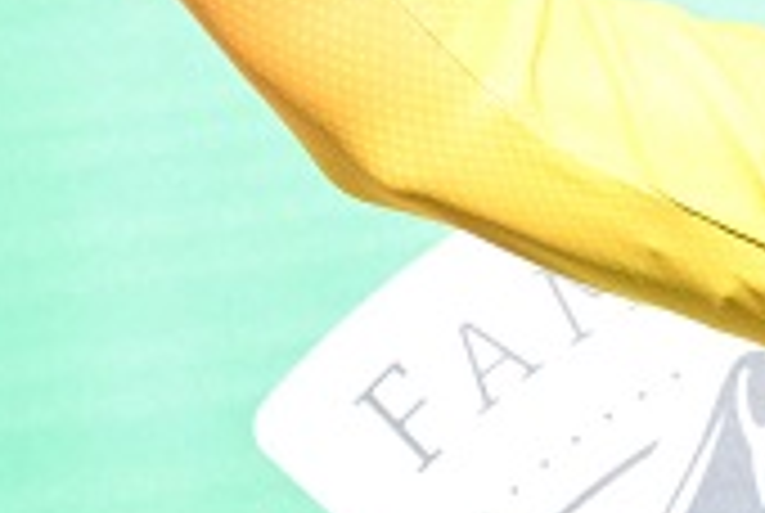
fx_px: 9749
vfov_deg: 3.0
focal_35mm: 458
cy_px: 148
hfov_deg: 4.4
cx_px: 1732
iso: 320
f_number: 8
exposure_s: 1/640
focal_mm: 65
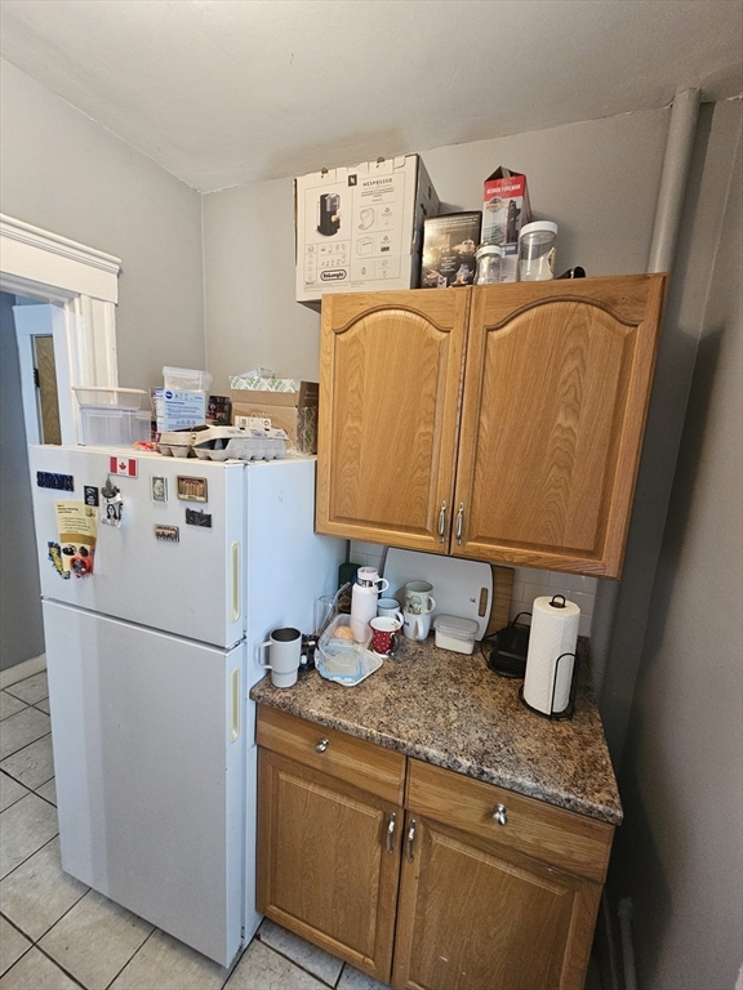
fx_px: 372
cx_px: 372
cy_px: 495
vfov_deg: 106.2
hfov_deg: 89.9
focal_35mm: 13
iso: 320
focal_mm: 2.2
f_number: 2.2
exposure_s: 1/30
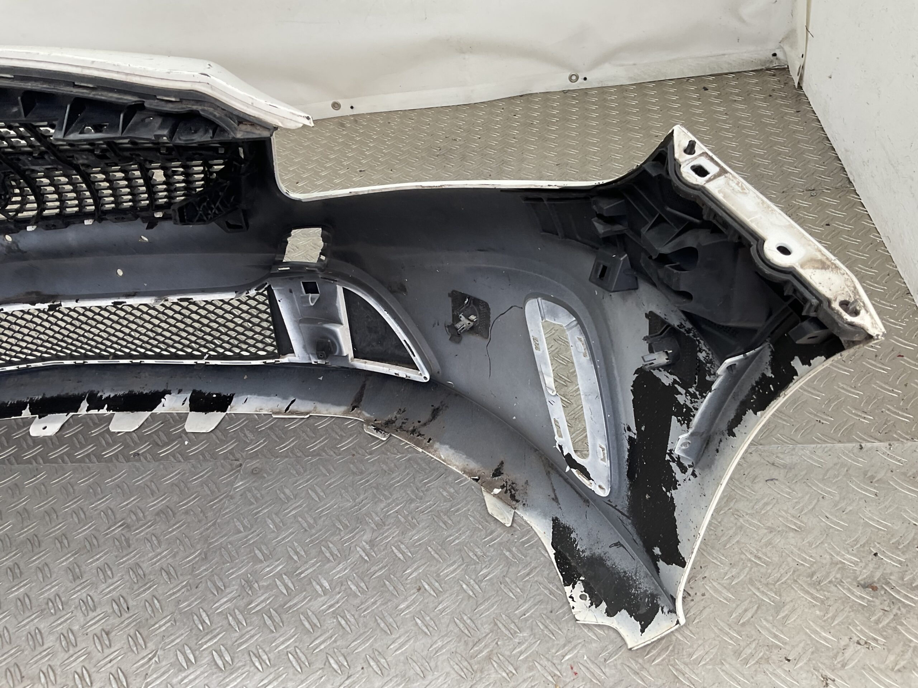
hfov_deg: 61.7
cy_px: 344
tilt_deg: -38.3
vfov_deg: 48.2
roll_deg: +13.2
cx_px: 459
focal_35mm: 29
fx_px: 769
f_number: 1.8
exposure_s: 1/120
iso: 25
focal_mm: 3
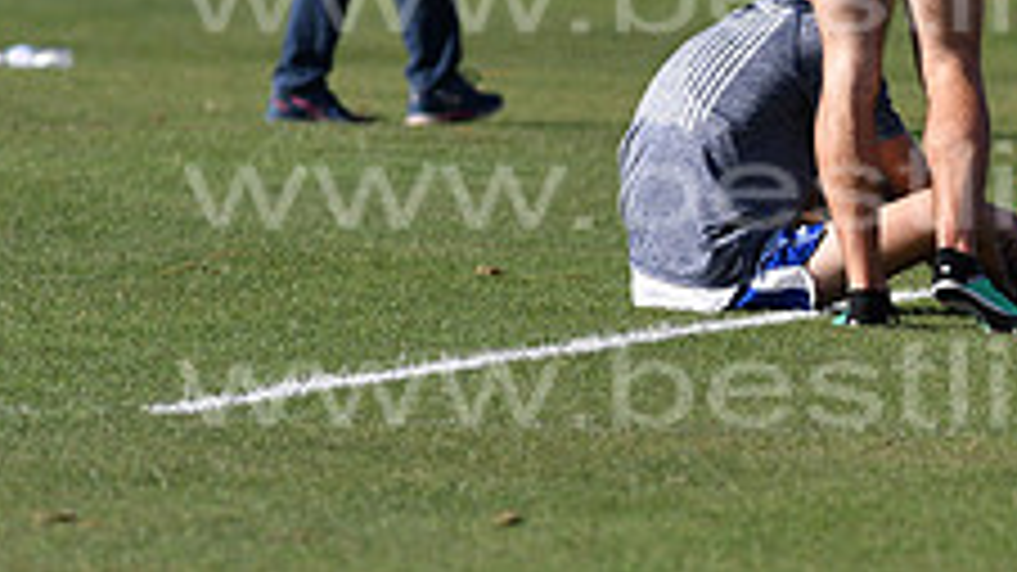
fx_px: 32649
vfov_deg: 1.0
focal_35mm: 1211
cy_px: -295
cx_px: 1202
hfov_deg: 1.8
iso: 400
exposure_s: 1/3200
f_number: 5.6
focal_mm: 300
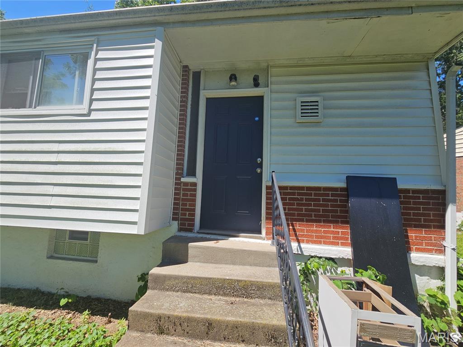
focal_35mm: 13
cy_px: 174
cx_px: 232
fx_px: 174
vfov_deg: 89.9
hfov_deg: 106.2
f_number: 2.2
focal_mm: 2.2
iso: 50
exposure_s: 1/1517
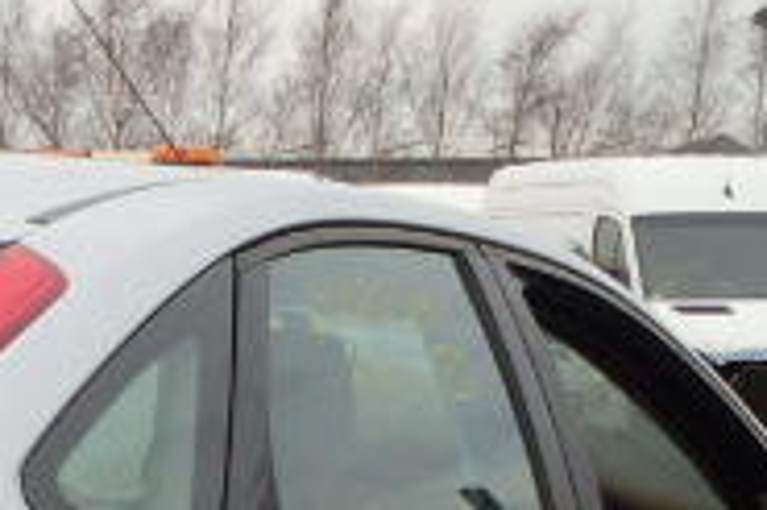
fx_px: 2916
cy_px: 974
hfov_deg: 14.3
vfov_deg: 9.4
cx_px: -274
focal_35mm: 137
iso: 125
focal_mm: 6.8
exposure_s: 1/250
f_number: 4.6
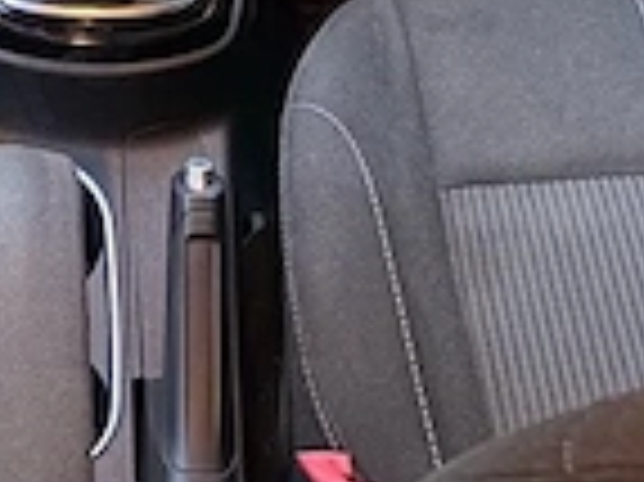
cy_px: -459
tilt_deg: -28.4
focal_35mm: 109
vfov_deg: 12.1
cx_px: 27
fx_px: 2026
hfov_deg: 17.7
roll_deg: -2.1
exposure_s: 1/16
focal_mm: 5.96
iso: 1250
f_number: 1.6
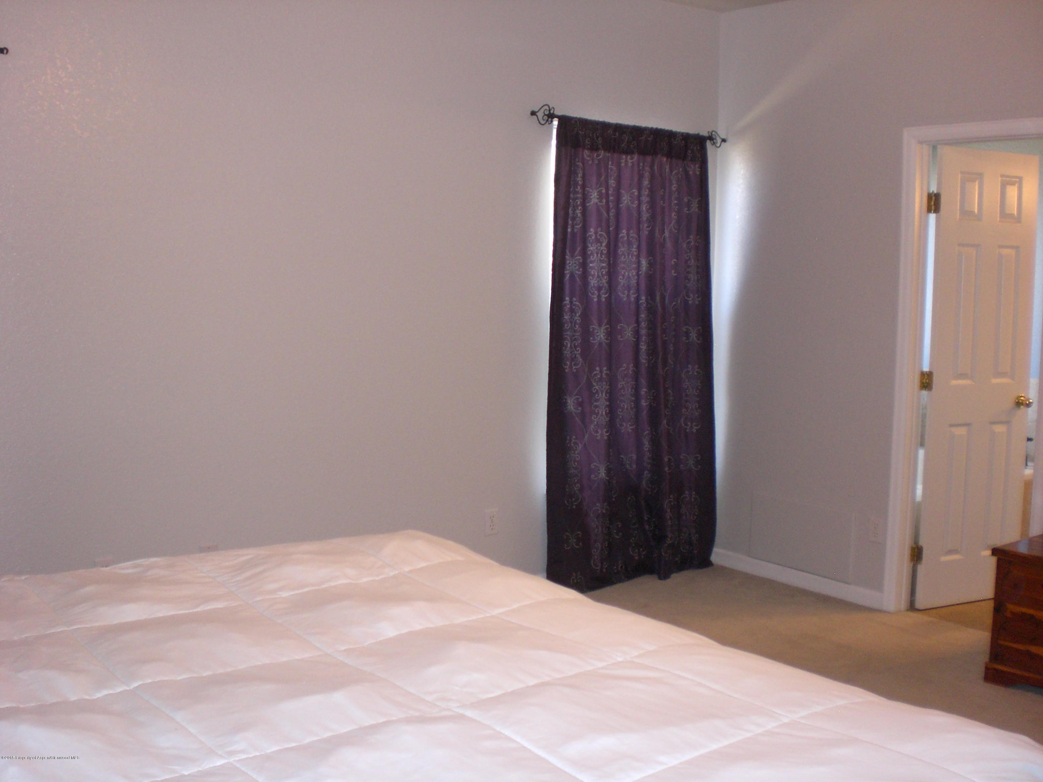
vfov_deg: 37.7
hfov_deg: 49.0
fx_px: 1145
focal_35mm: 38
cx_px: 522
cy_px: 391
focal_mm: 6.3
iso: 200
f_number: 3.1
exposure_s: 1/60
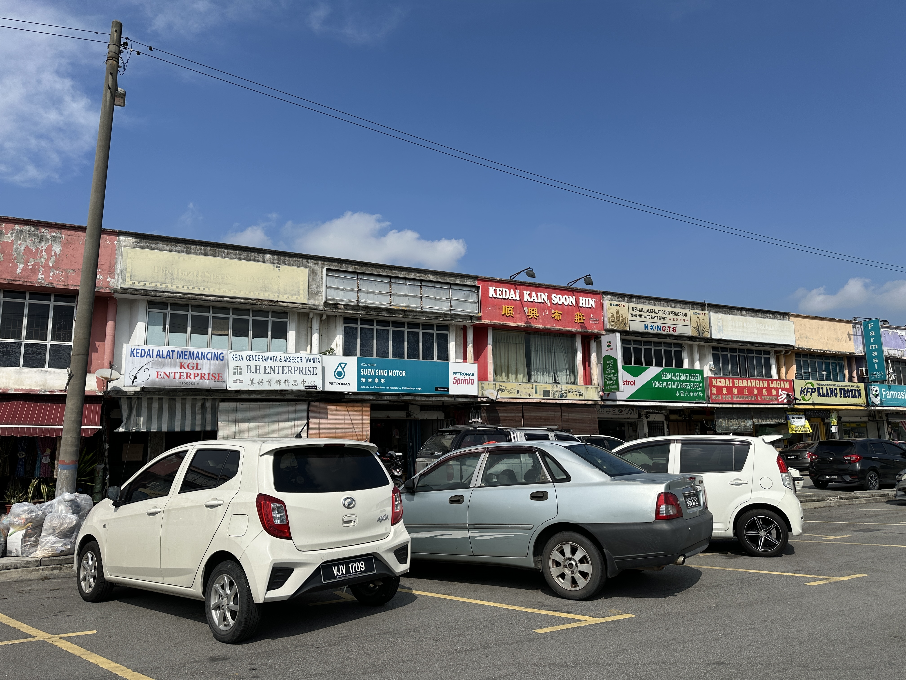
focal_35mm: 24
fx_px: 628
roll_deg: +1.4
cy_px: 340
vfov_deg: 56.8
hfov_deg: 71.6
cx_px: 453
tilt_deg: +9.7
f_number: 1.78
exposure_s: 1/8197
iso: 80
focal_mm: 6.86
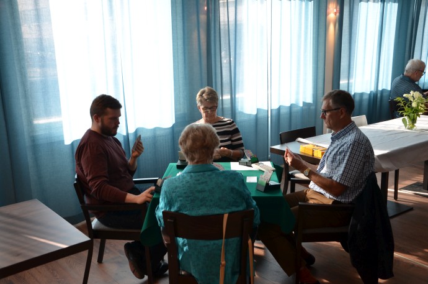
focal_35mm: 39
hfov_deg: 49.6
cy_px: 142
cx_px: 214
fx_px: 463
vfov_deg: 34.1
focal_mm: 26
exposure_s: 1/100
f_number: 5
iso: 400
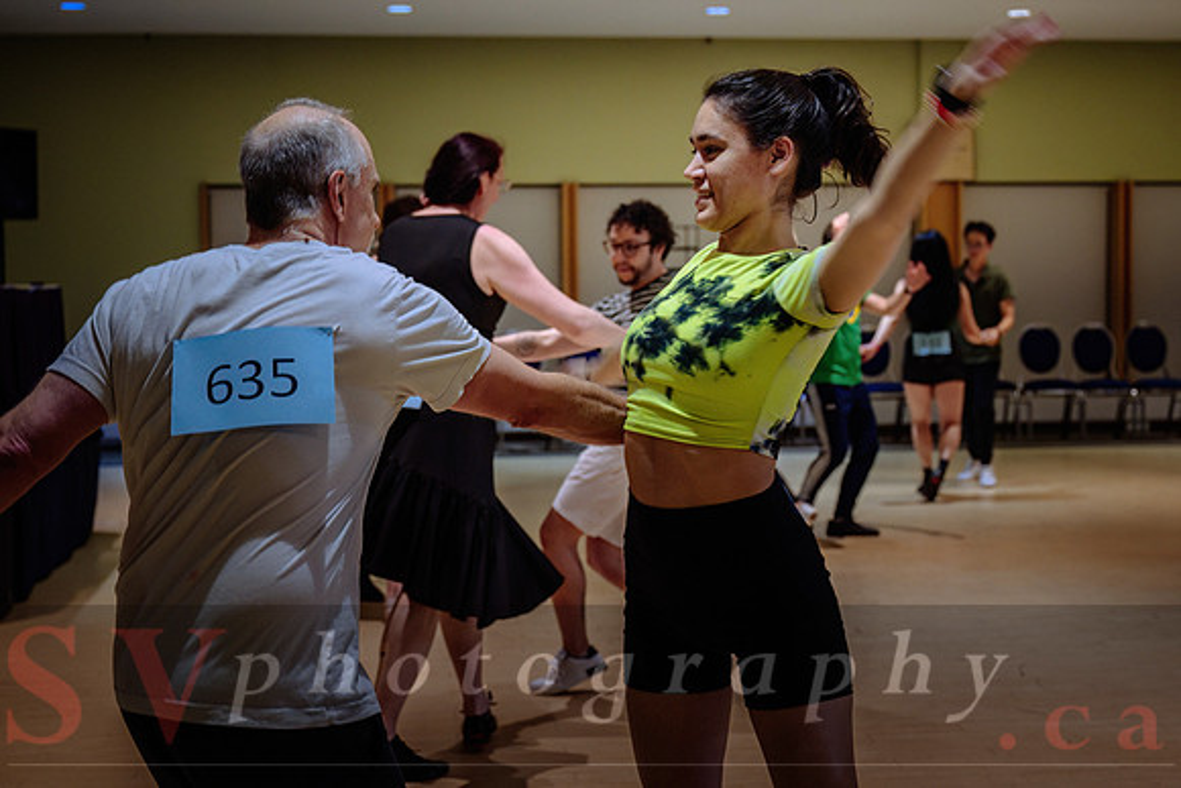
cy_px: 372
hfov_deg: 34.7
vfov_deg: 23.5
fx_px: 1891
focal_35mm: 58
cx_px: 623
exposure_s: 1/125
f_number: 4
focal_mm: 53
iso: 1600
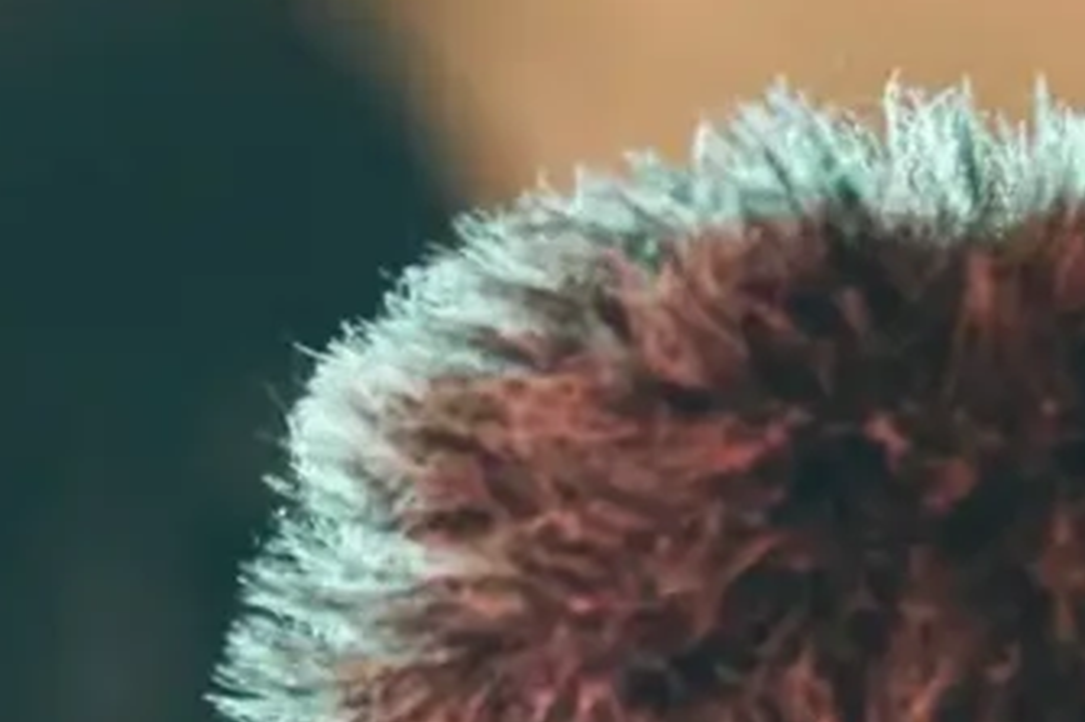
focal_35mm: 1033
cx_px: 2254
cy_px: 1977
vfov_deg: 1.3
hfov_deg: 2.0
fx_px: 31117
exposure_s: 1/15
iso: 1600
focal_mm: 135
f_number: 2
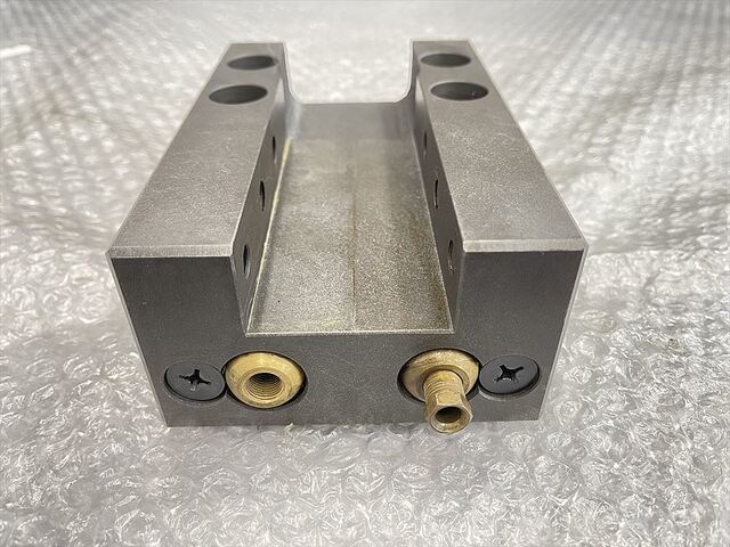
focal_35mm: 26
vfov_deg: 53.1
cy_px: 274
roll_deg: +1.2
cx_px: 365
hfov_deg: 67.3
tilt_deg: -38.6
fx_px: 548
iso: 400
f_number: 1.6
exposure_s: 1/60
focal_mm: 5.1
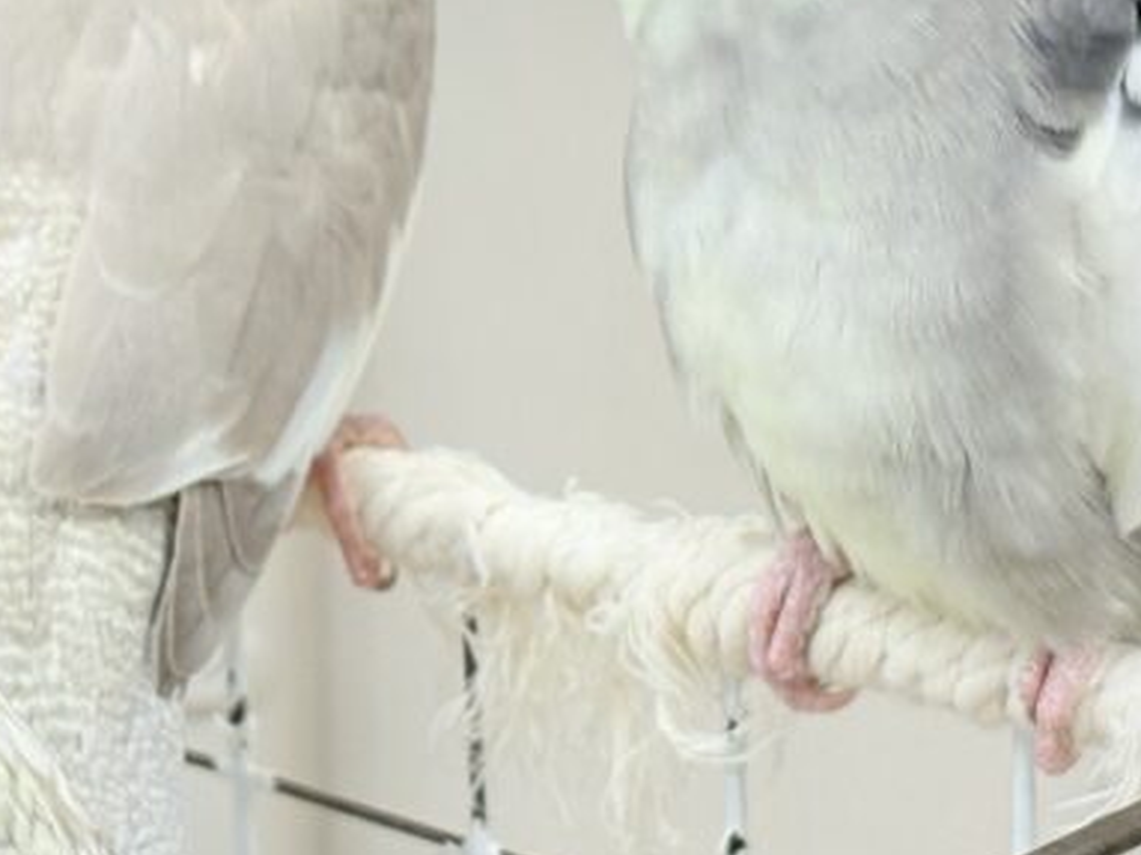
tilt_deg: -15.5
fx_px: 5371
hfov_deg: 12.1
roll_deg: +1.8
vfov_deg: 9.1
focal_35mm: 163
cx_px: 366
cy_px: 355
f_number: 1.6
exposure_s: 1/50
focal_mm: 5.96
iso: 40
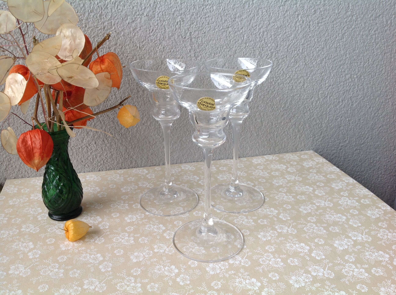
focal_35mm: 35
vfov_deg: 40.6
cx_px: 198
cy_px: 148
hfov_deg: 52.7
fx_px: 400
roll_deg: -1.2
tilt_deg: -21.1
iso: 50
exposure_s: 1/40
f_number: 2.4
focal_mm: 4.28
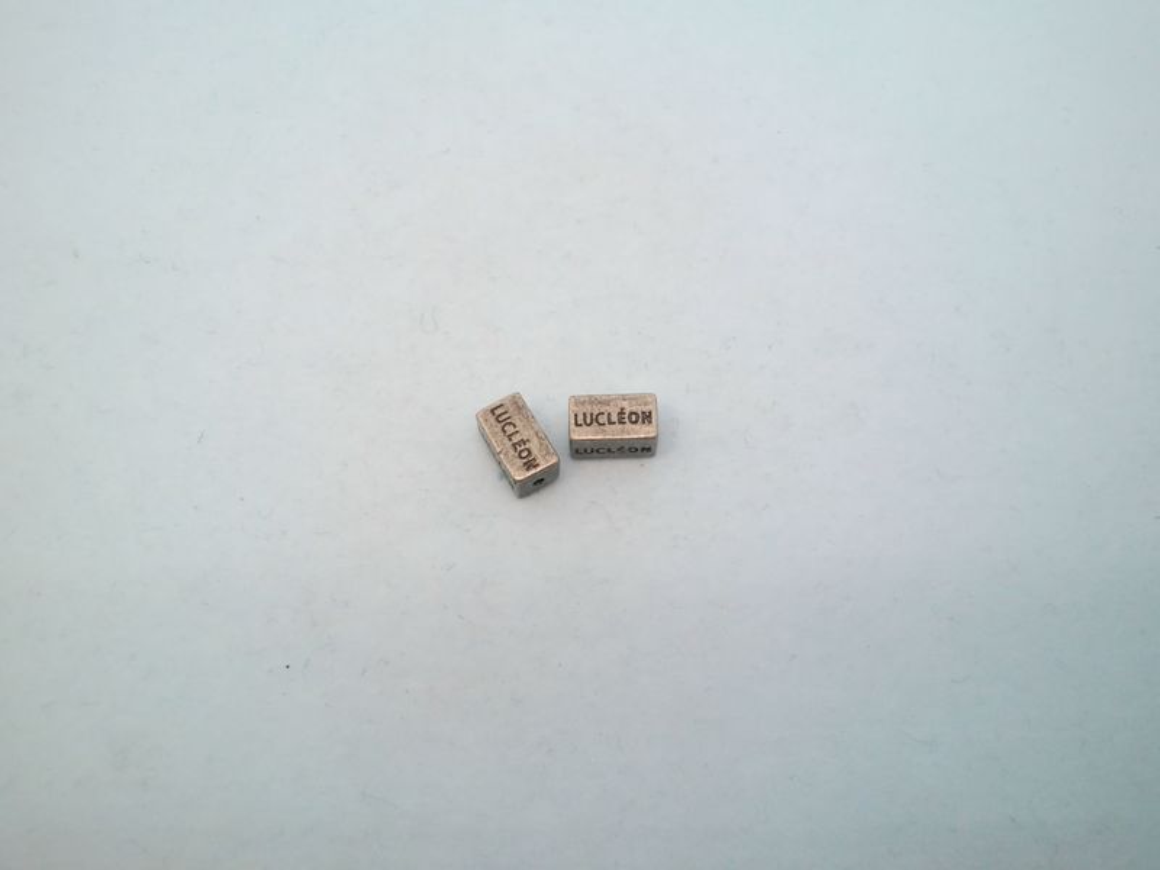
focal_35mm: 34
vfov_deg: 41.8
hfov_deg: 54.0
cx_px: 580
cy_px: 435
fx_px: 1139
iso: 200
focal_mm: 5.58
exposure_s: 1/100
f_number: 2.8
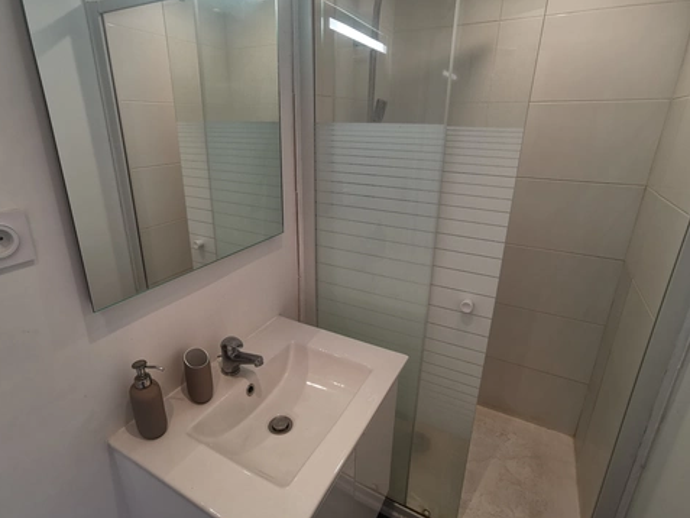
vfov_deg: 68.7
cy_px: 247
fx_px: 379
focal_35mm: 19
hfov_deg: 84.6
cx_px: 329
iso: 125
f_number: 2.2
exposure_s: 1/60
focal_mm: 2.26
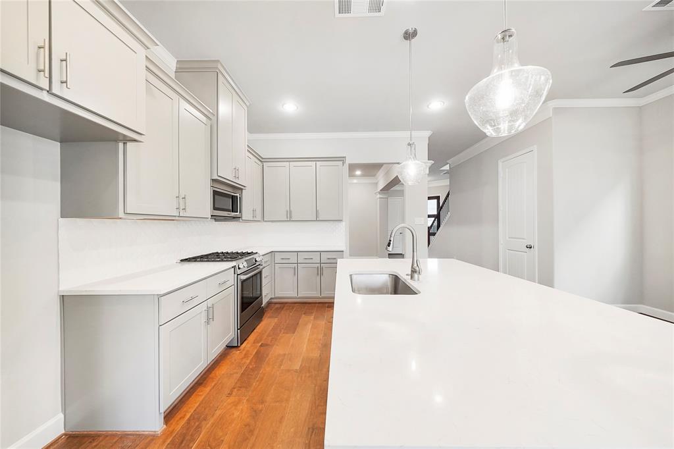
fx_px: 225
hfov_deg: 112.6
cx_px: 337
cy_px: 224
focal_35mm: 12
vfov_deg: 90.0
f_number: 8
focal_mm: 12
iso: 250
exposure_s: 1/30
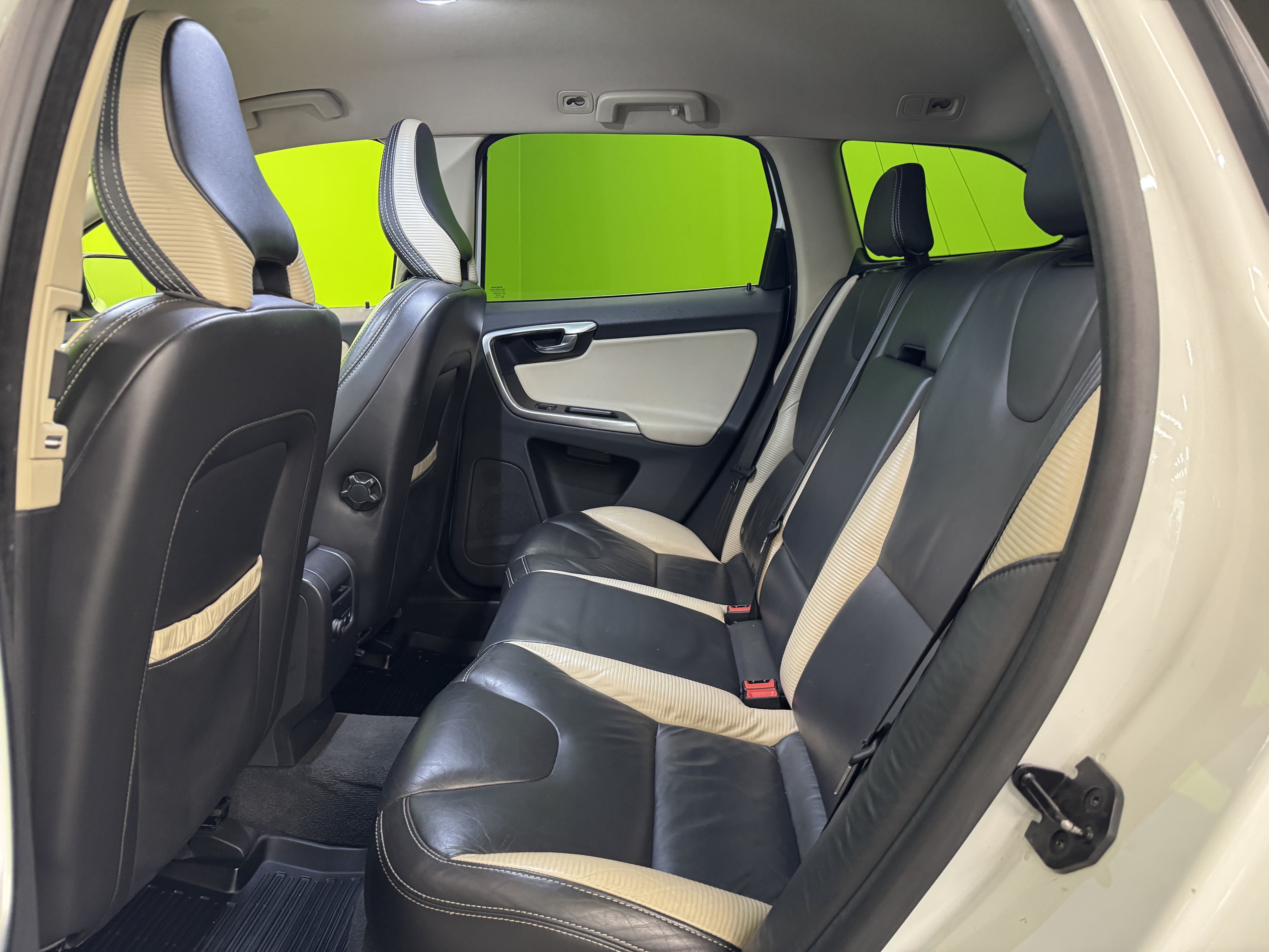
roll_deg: -1.2
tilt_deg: -12.7
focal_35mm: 24
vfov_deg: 56.8
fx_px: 880
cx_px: 634
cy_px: 476
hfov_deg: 71.6
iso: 400
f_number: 1.78
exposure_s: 1/50
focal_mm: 6.76
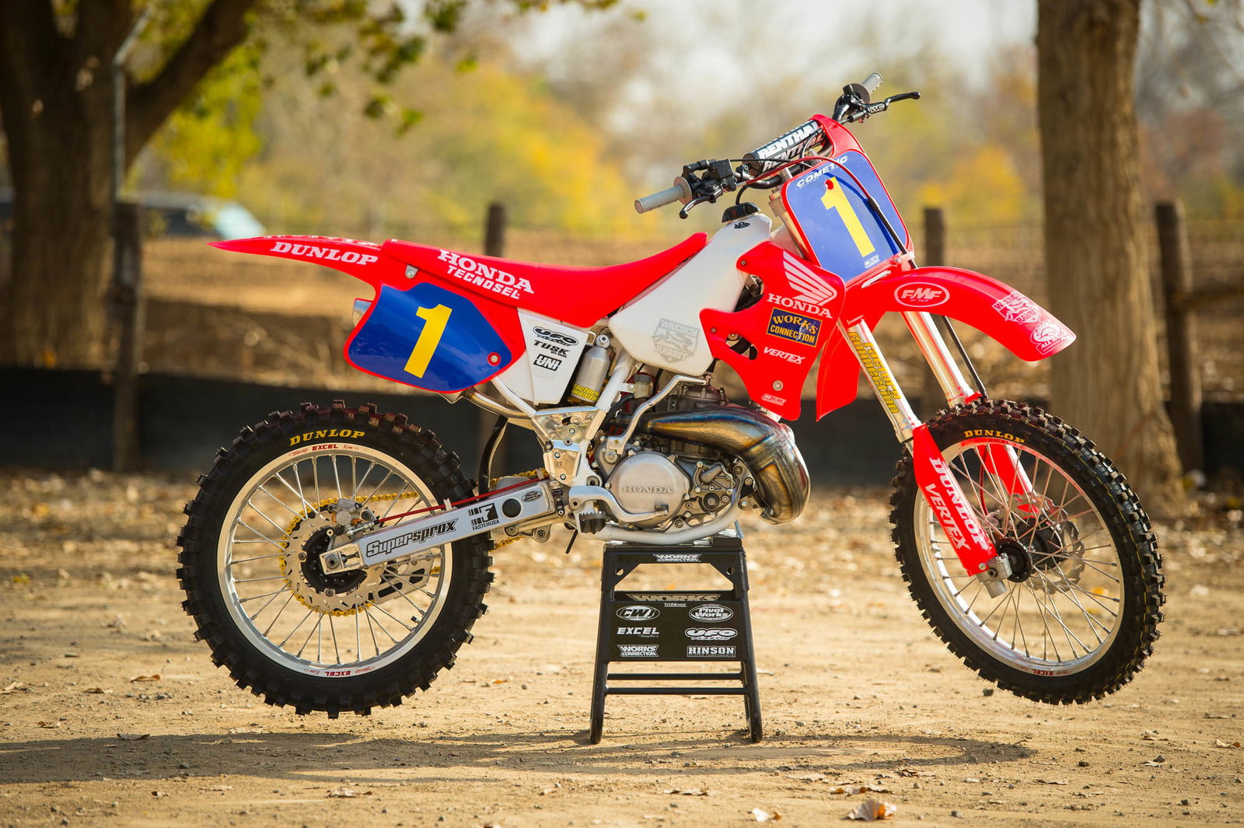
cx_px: 622
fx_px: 5698
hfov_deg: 12.5
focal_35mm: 165
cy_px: 414
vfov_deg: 8.3
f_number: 4.5
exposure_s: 1/2000
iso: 450
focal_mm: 165
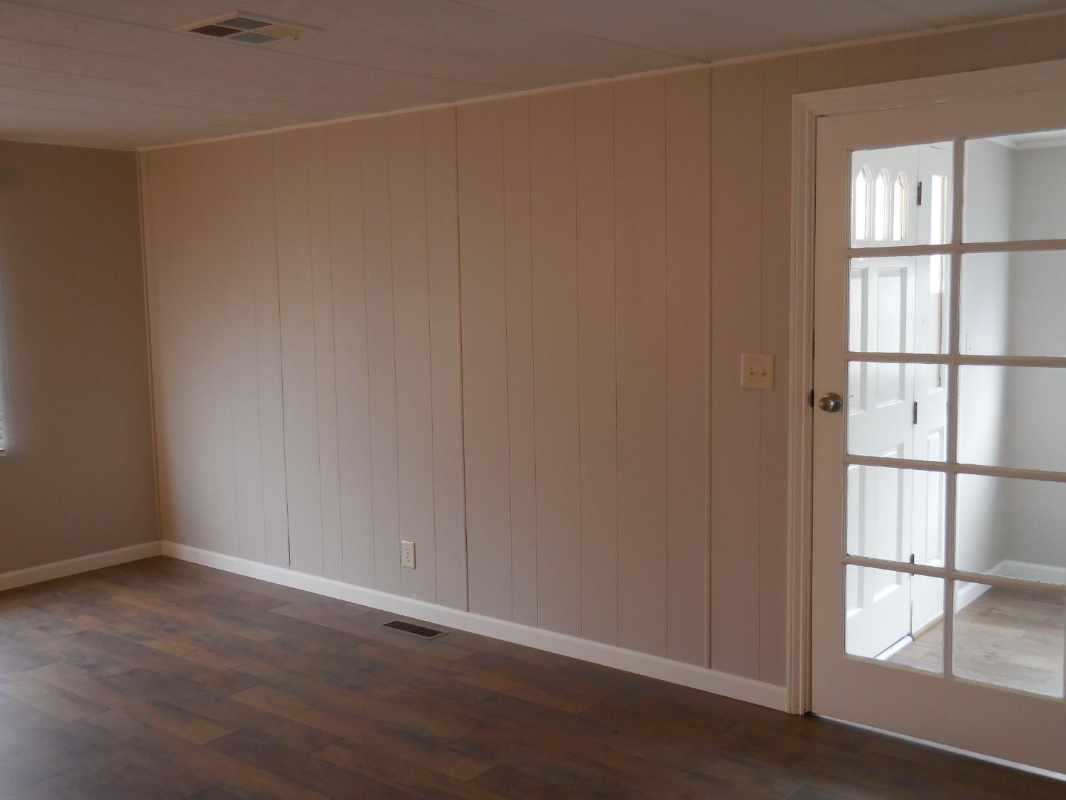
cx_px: 533
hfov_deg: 55.4
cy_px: 400
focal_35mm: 33
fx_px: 1016
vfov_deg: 42.9
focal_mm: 5.9
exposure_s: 1/30
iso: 220
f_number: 3.7
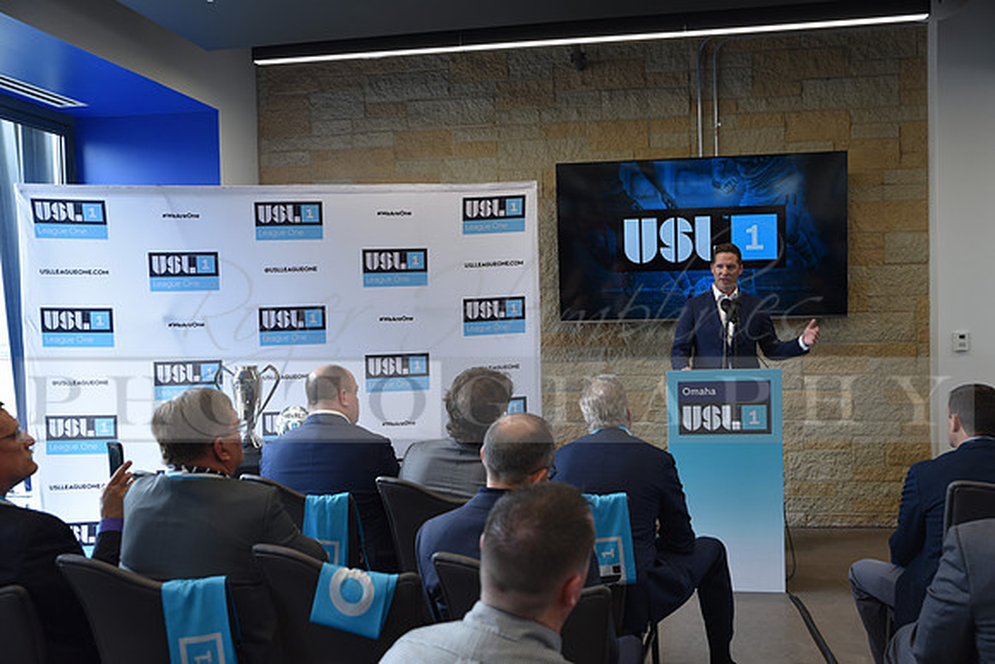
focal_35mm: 32
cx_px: 498
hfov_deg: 58.7
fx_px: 885
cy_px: 332
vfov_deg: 41.1
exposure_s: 1/60
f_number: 4
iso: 400
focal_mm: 32
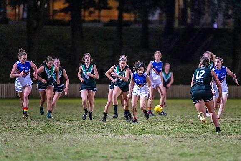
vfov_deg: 4.1
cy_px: 89
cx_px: 133
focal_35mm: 334
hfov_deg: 6.2
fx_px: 2236
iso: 10000
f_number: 2.8
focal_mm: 300
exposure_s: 1/1250
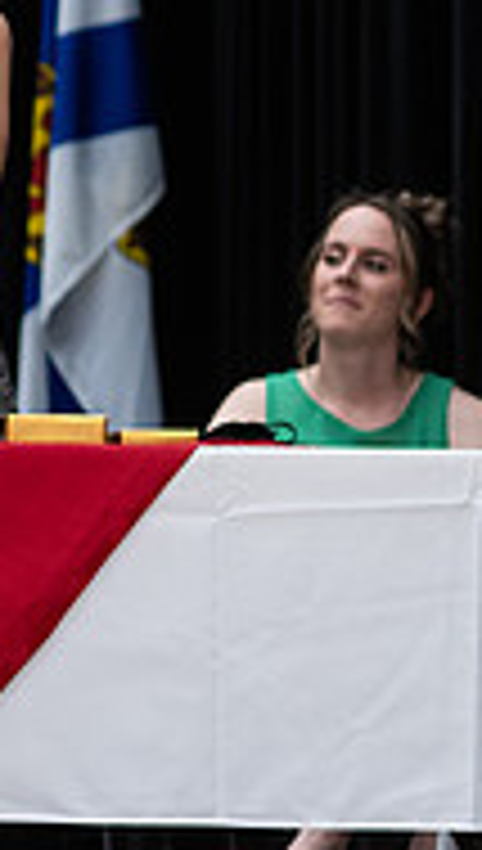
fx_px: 7778
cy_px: 200
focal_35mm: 344
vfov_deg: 6.3
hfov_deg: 3.5
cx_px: -680
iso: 1000
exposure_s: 1/200
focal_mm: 85
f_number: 2.8
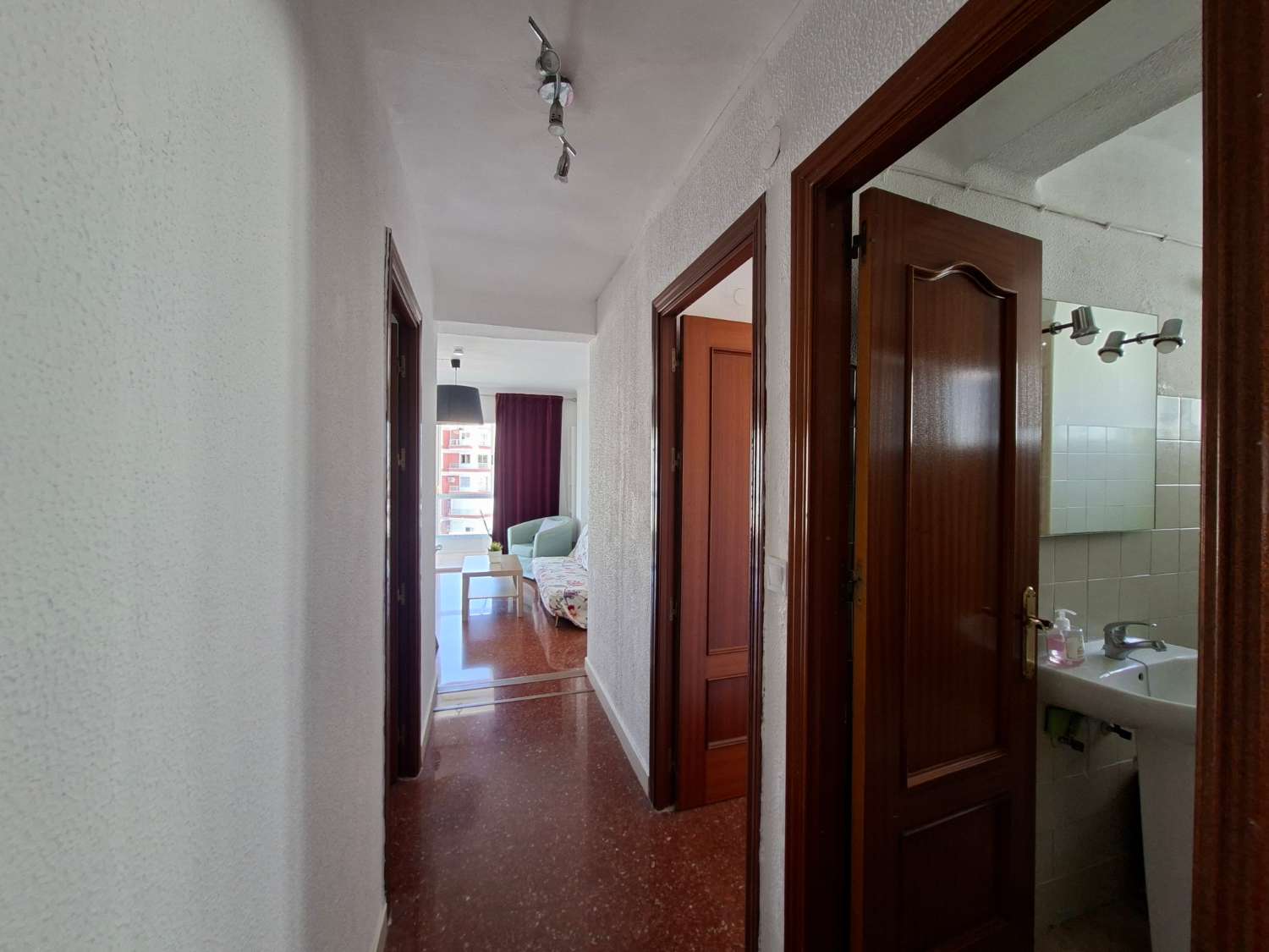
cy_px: 476
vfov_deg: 89.9
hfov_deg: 106.2
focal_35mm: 13
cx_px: 634
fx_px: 477
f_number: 2.2
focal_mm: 1.74
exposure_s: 1/40
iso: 80
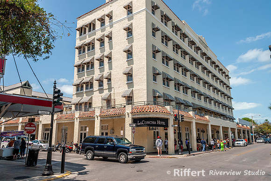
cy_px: 90
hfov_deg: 66.9
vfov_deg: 47.7
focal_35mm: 27
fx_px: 205
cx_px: 136
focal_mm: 18
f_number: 8
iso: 100
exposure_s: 1/250
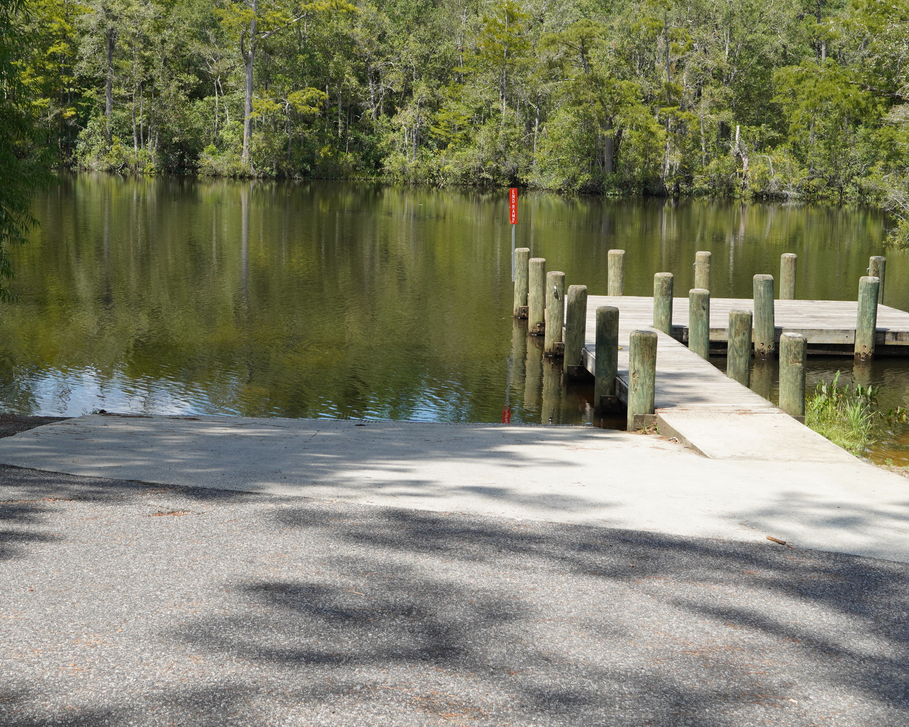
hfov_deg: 34.1
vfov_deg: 27.5
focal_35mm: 55
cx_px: 406
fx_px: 1480
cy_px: 246
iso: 100
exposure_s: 1/125
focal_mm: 24
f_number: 8
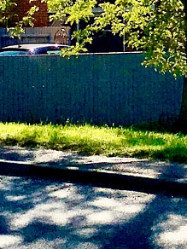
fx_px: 1145
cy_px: -9
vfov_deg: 12.3
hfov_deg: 9.3
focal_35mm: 159
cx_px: 200
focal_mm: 4.15
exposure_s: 1/3497
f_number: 2.2
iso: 25
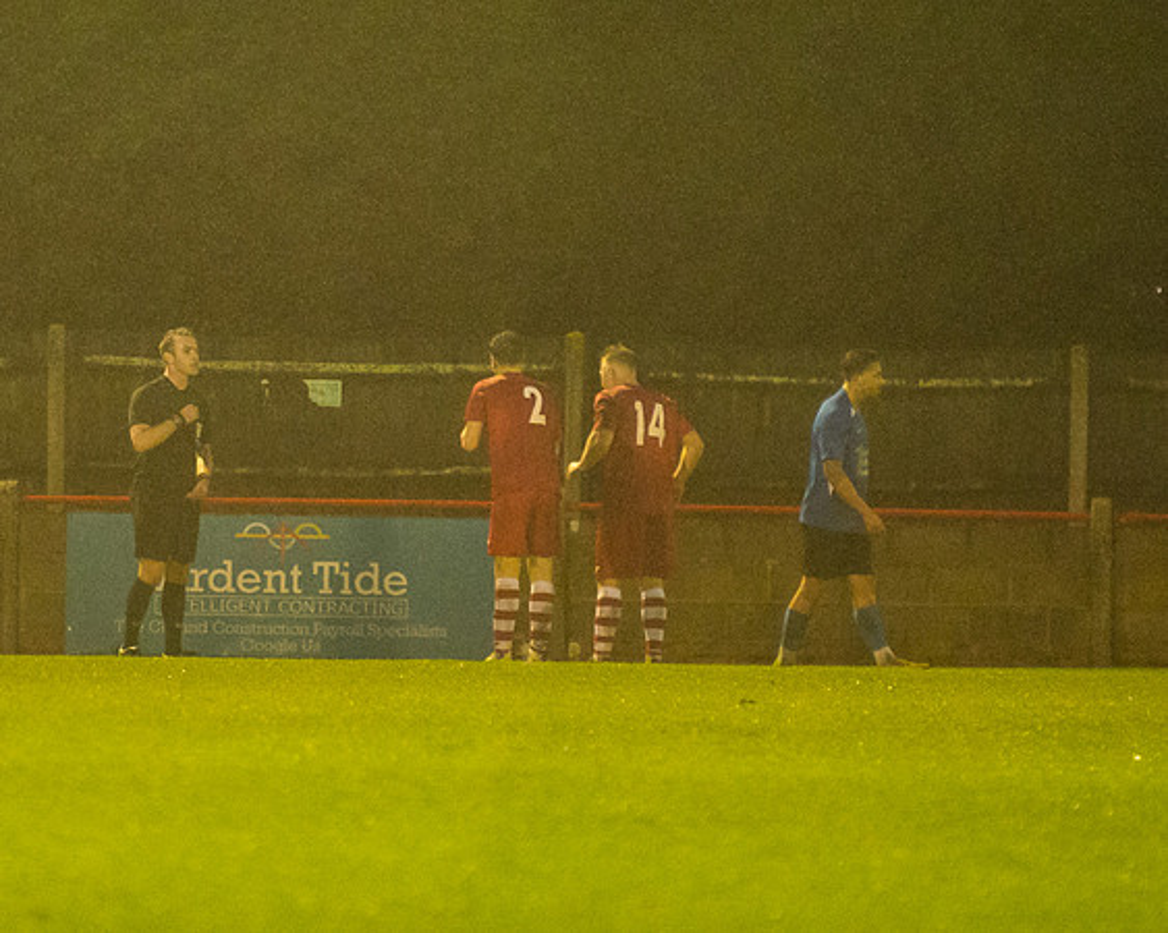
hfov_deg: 3.6
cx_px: 383
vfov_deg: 2.9
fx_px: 18609
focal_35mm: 539
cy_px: 301
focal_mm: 200
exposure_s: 1/800
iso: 5000
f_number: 2.8
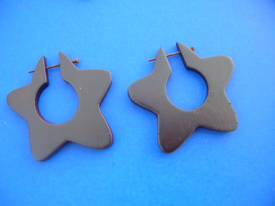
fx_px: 278
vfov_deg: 40.7
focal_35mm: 35
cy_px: 103
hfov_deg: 52.6
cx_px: 138
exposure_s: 1/52
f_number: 2.8
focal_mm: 5.8
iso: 50
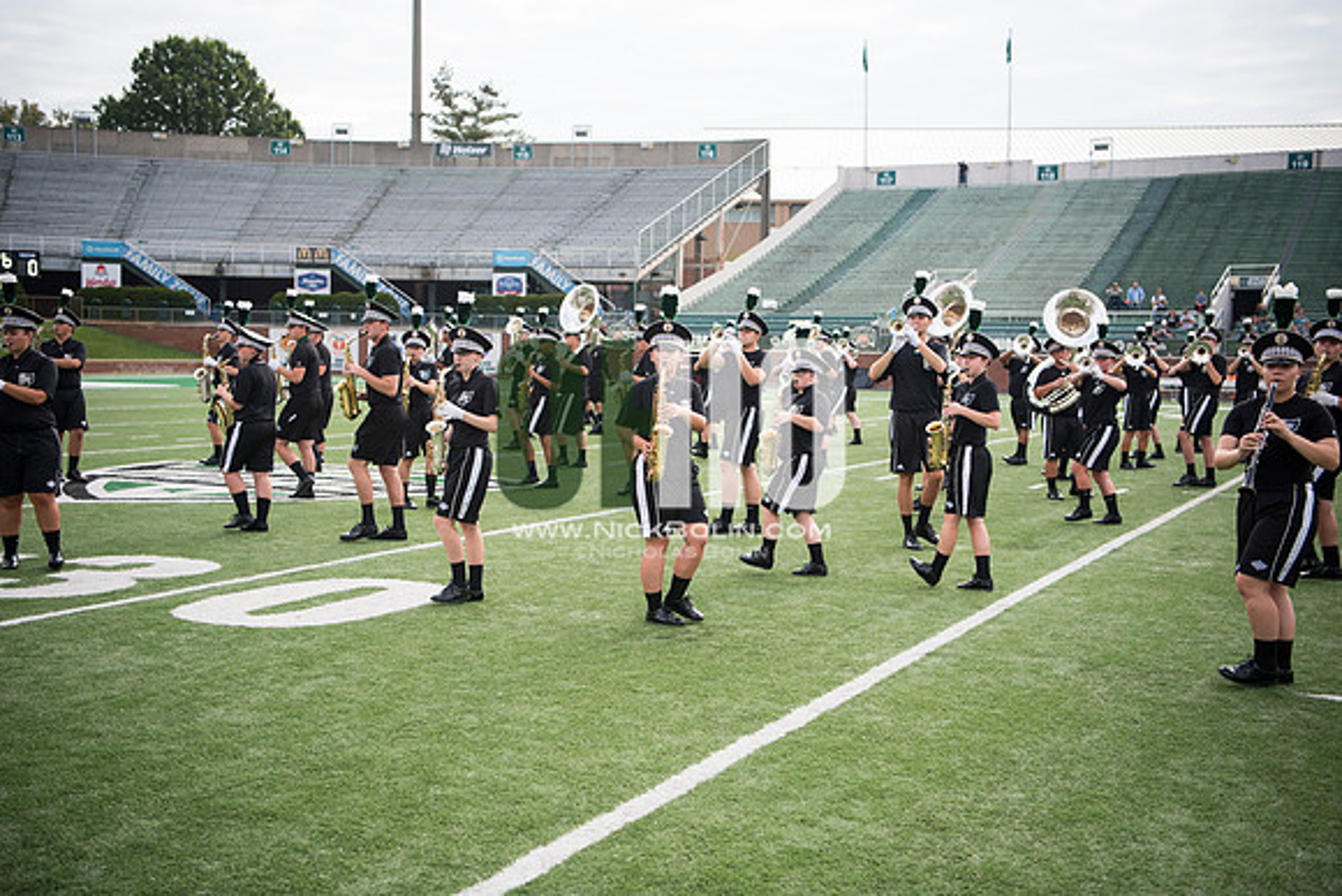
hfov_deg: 44.5
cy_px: 448
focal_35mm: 44
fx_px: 1641
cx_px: 671
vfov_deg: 30.5
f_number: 2.8
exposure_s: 1/2000
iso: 400
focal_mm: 44
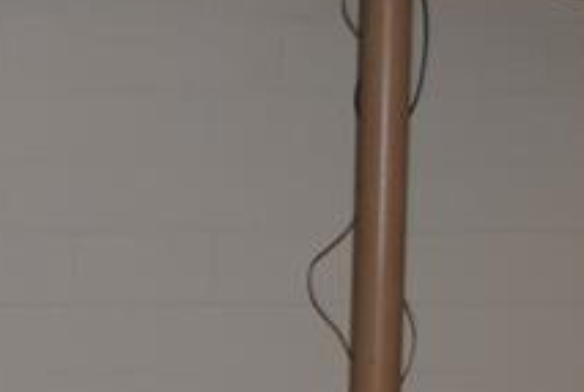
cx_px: -304
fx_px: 2341
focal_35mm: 144
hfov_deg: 13.4
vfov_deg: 9.4
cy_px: 517
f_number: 3.8
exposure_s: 1/60
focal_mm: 20
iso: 200
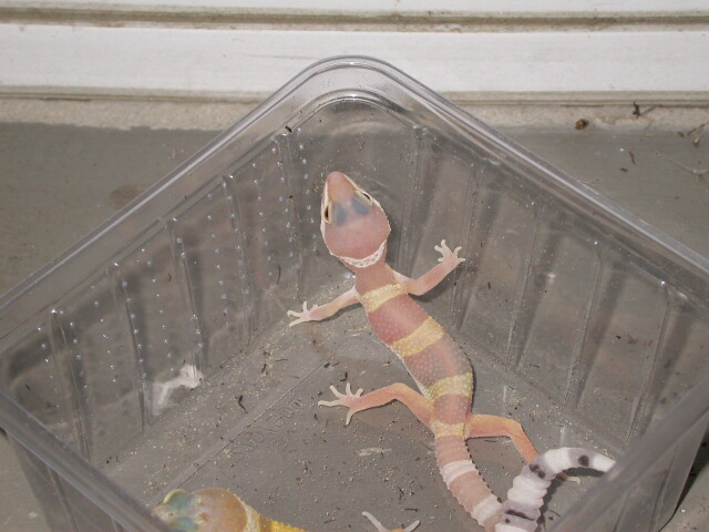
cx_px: 354
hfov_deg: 18.5
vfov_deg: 14.0
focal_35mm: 106
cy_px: 266
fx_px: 2171
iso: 100
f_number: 4.1
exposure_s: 1/60.3
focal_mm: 22
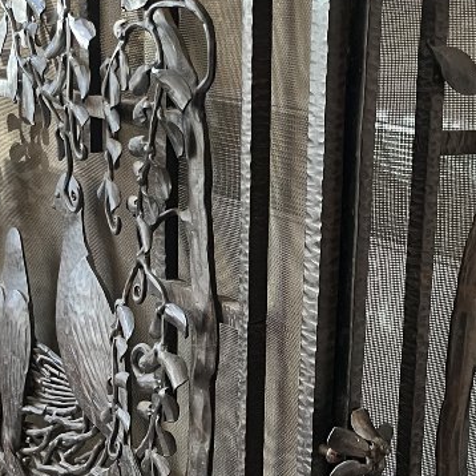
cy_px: 311
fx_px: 1198
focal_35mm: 77
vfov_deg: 22.4
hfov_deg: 22.3
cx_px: 355
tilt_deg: -16.4
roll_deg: -2.0
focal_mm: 5.1
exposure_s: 1/60
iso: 320
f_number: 1.6
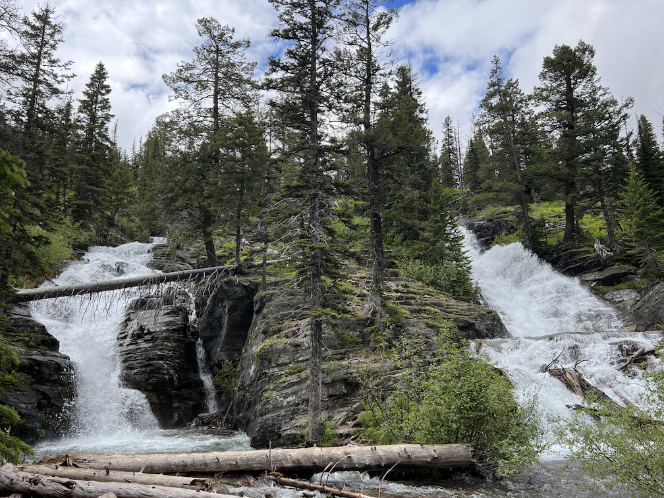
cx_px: 332
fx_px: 499
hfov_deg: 67.3
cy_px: 249
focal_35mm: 26
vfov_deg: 53.1
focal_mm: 5.7
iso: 50
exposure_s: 1/1669
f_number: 1.5
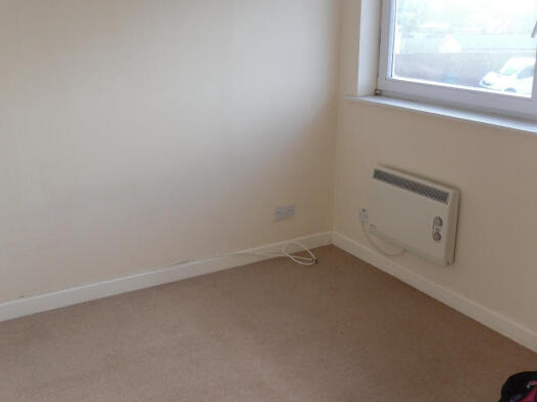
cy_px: 185
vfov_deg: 36.8
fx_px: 605
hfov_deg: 47.9
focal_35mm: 39
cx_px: 257
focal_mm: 6.3
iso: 100
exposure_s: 1/76
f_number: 3.5
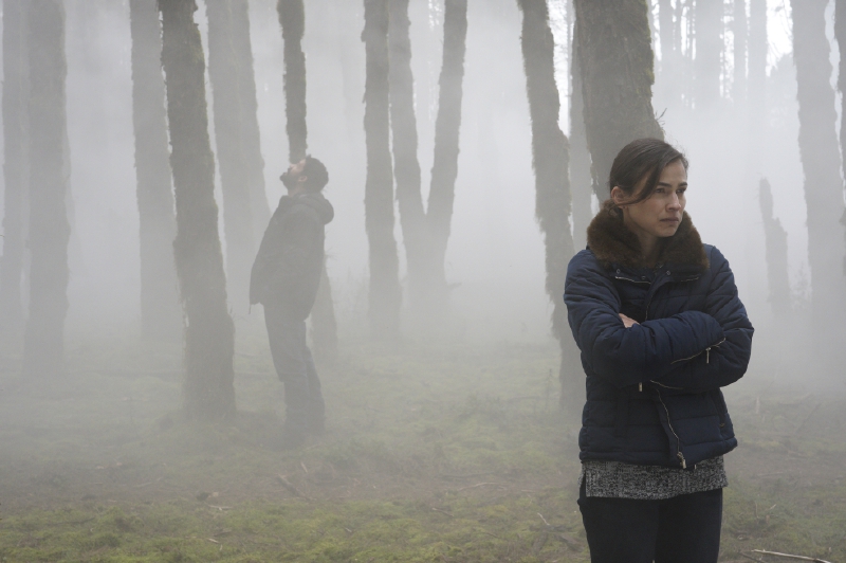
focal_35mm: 46
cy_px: 282
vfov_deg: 29.2
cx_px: 423
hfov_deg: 42.8
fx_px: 1080
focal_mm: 46
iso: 1600
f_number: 7.1
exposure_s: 1/250
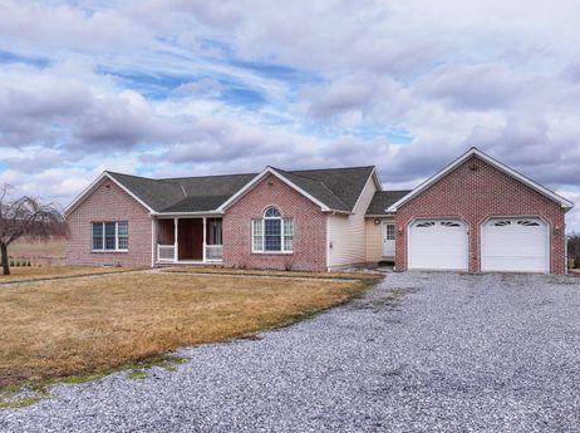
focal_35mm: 26
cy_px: 228
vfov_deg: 52.9
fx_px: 435
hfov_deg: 67.3
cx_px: 305
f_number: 2.8
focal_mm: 12.29
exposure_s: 1/240
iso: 100
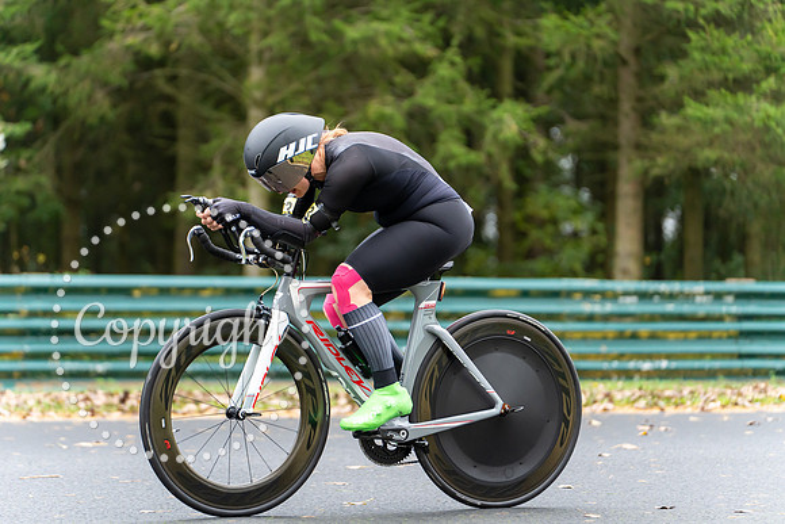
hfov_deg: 15.0
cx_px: 392
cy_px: 262
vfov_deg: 10.0
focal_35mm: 137
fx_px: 2988
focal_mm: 137
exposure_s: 1/1250
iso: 2500
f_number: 2.8
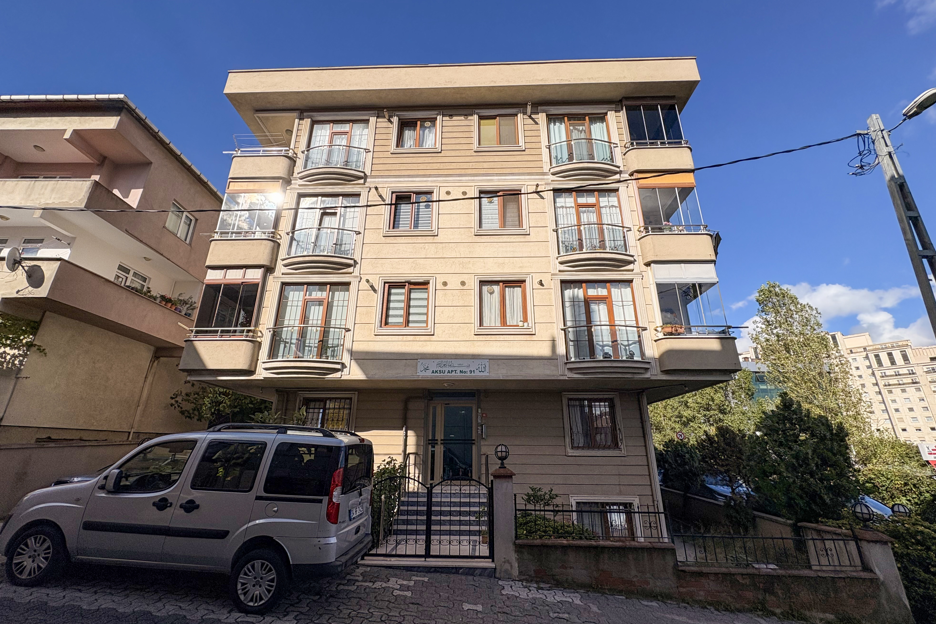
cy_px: 319
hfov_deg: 100.4
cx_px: 466
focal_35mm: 15
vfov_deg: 77.3
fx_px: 390
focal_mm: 2.22
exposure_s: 1/3546
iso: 50
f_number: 2.2
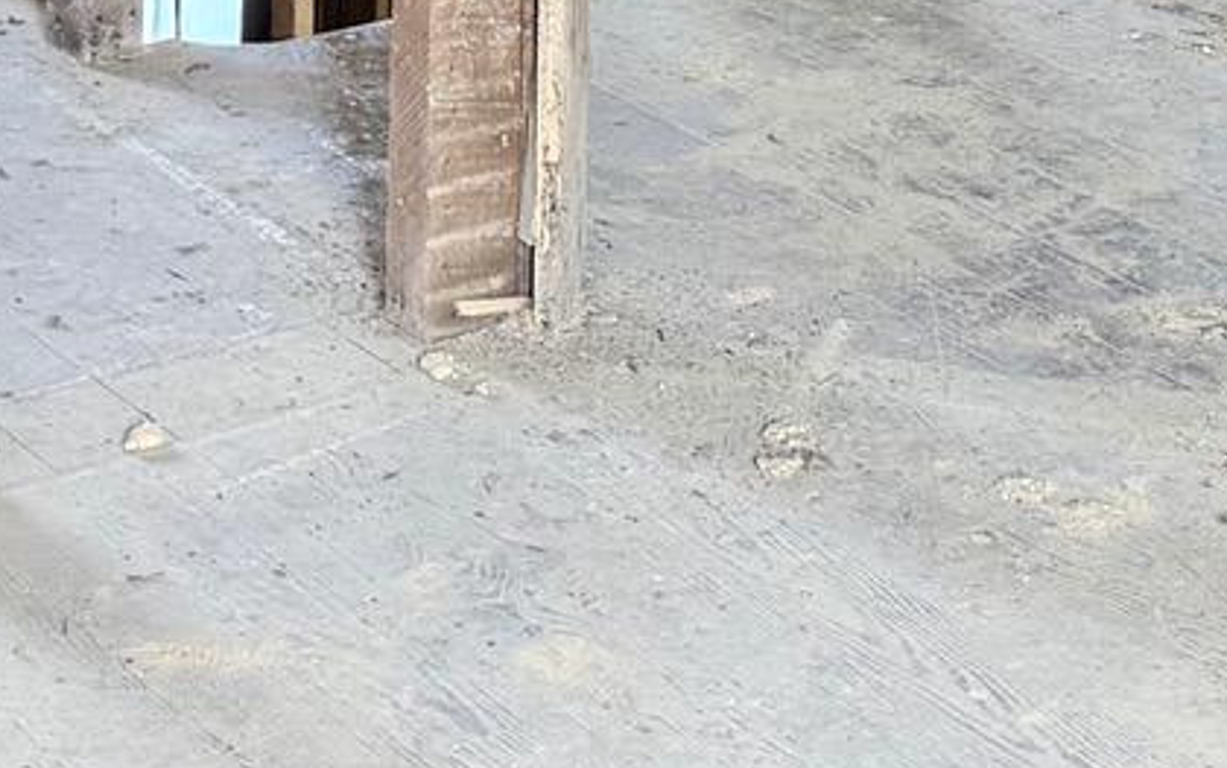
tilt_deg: -5.9
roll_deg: -2.1
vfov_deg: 9.8
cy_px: -786
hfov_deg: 16.6
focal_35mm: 124
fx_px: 4149
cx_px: 1104
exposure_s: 1/60
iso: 250
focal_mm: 6.76
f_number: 1.78
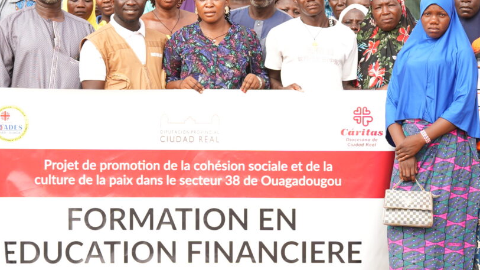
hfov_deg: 13.0
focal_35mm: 165
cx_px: 161
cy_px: 119
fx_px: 2100
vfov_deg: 7.4
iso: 100
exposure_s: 1/250
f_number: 2.8
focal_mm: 50
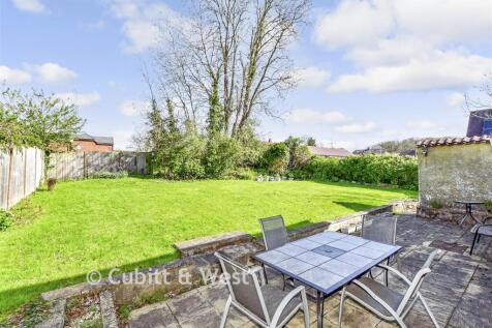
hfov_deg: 100.4
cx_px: 246
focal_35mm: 15
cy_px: 164
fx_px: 205
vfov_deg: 77.3
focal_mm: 10
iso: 320
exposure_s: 1/250
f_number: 8
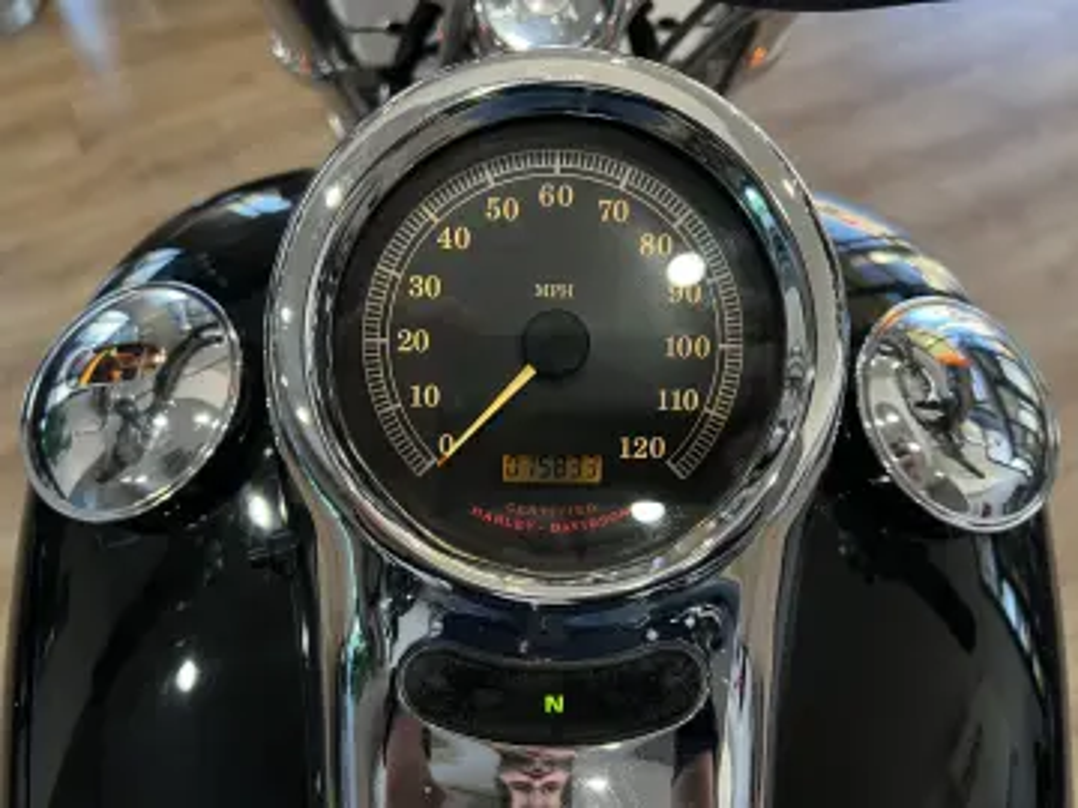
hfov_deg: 67.3
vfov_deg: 53.1
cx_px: 539
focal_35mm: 26
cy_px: 404
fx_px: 810
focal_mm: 5.7
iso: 160
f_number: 1.5
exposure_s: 1/50
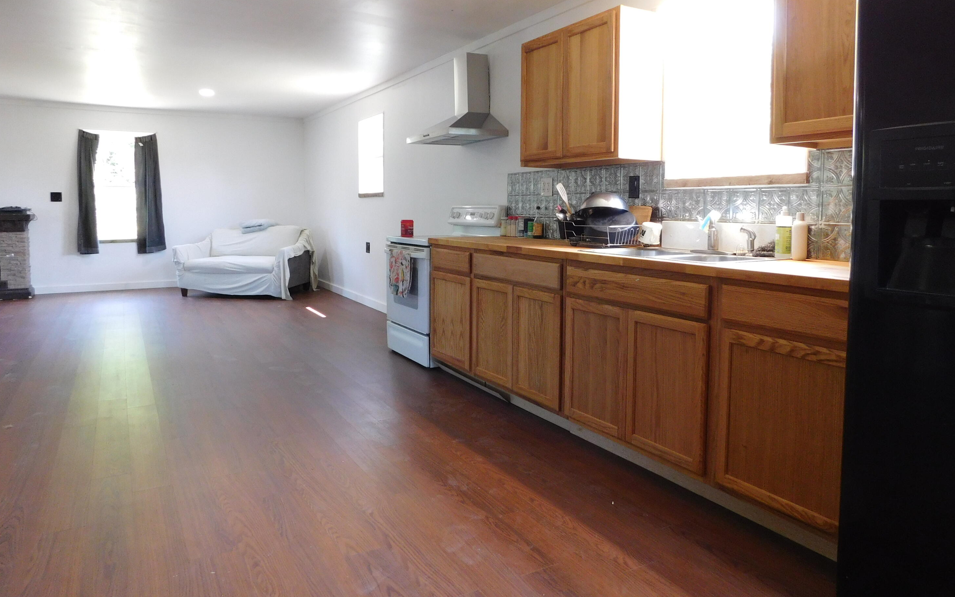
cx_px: 486
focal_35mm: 25
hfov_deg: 72.5
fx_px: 651
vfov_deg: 49.0
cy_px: 246
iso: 250
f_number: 3
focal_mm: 4
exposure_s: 1/30
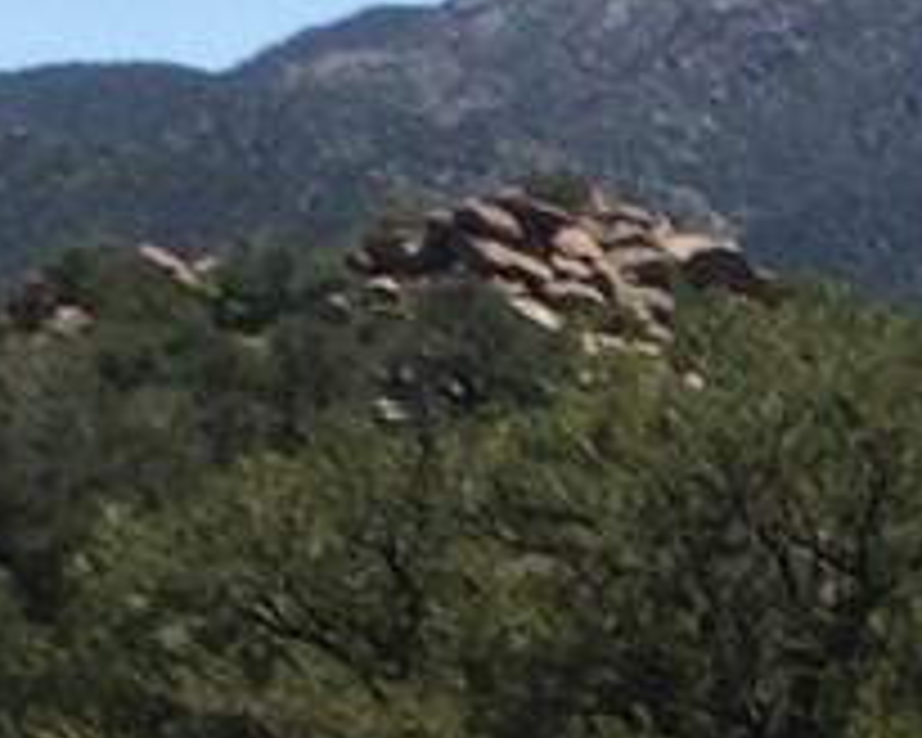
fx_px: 6031
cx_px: 675
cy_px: 1796
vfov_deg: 6.6
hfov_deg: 8.7
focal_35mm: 221
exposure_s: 1/2160
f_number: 2.2
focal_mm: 4.15
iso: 32
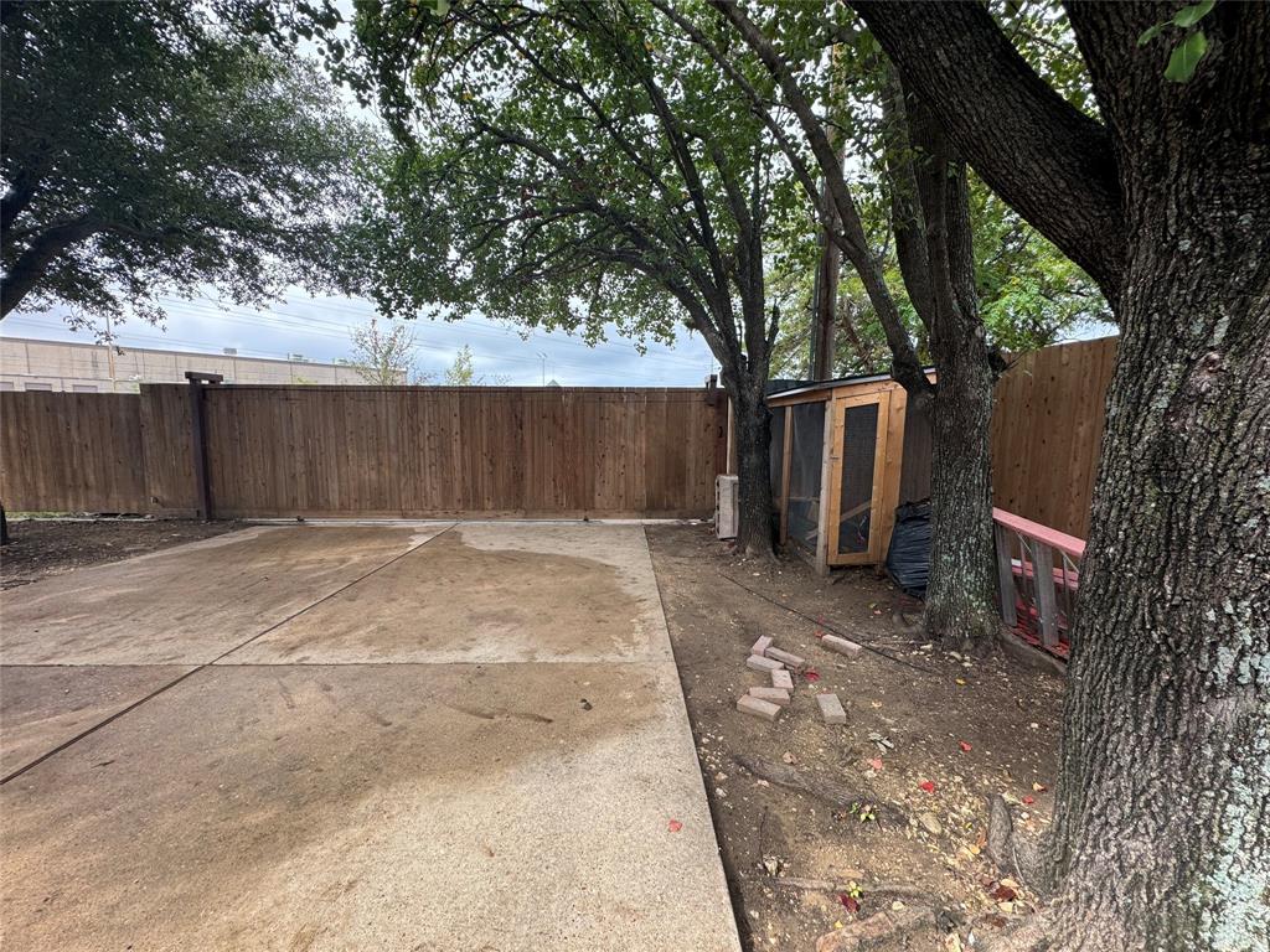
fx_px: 514
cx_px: 635
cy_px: 476
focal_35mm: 14
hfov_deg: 102.1
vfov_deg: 85.7
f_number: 2.2
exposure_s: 1/141
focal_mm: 2.22
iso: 40
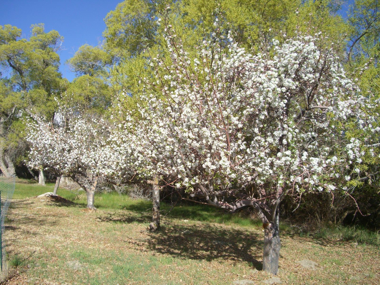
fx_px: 417
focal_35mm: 38
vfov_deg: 37.7
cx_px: 190
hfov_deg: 49.0
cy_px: 142
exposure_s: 1/250
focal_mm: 7.9
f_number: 5.6
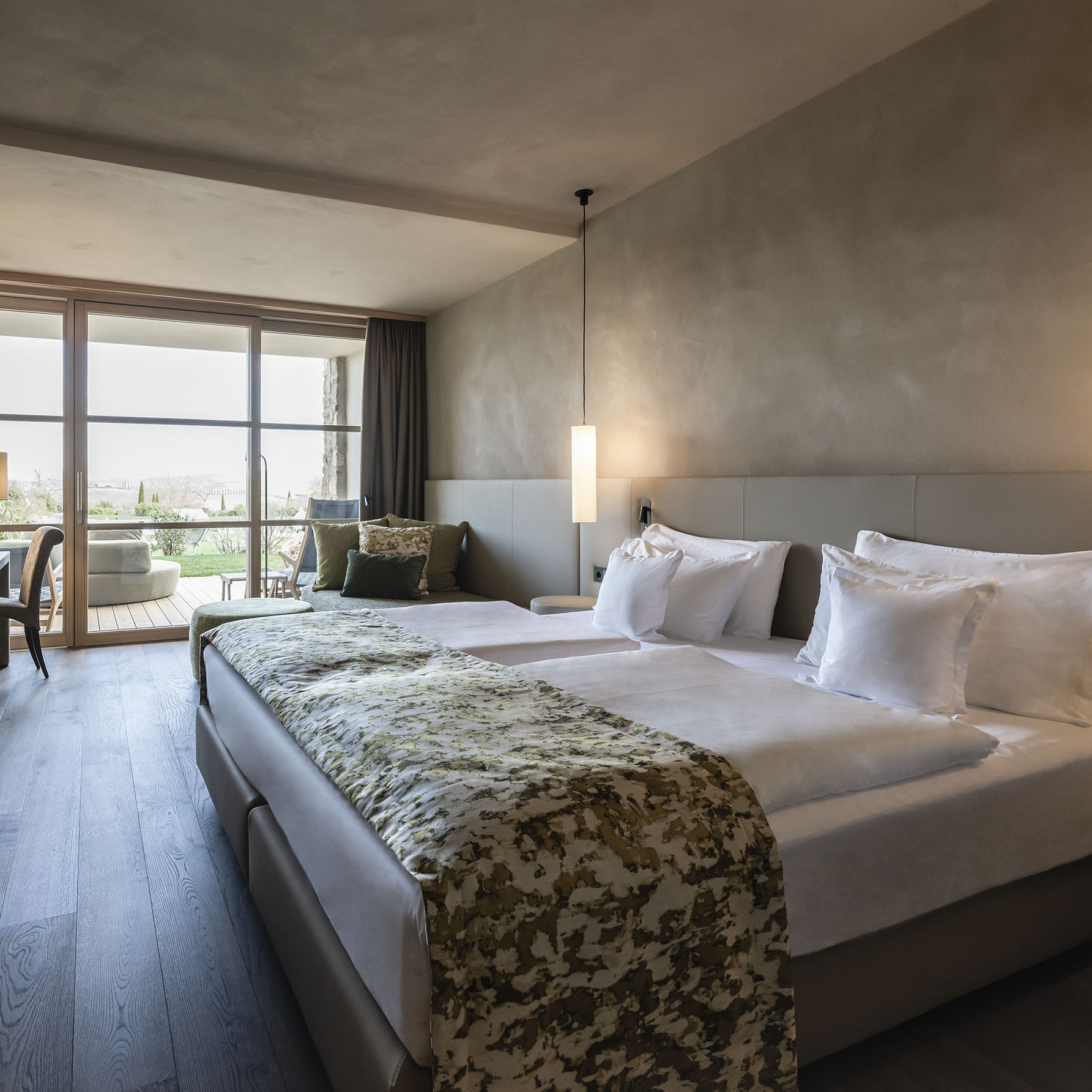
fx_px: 739
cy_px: 491
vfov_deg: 72.7
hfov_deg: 71.8
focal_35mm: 21
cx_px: 417
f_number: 7.1
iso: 640
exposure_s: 1/40
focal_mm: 14.5
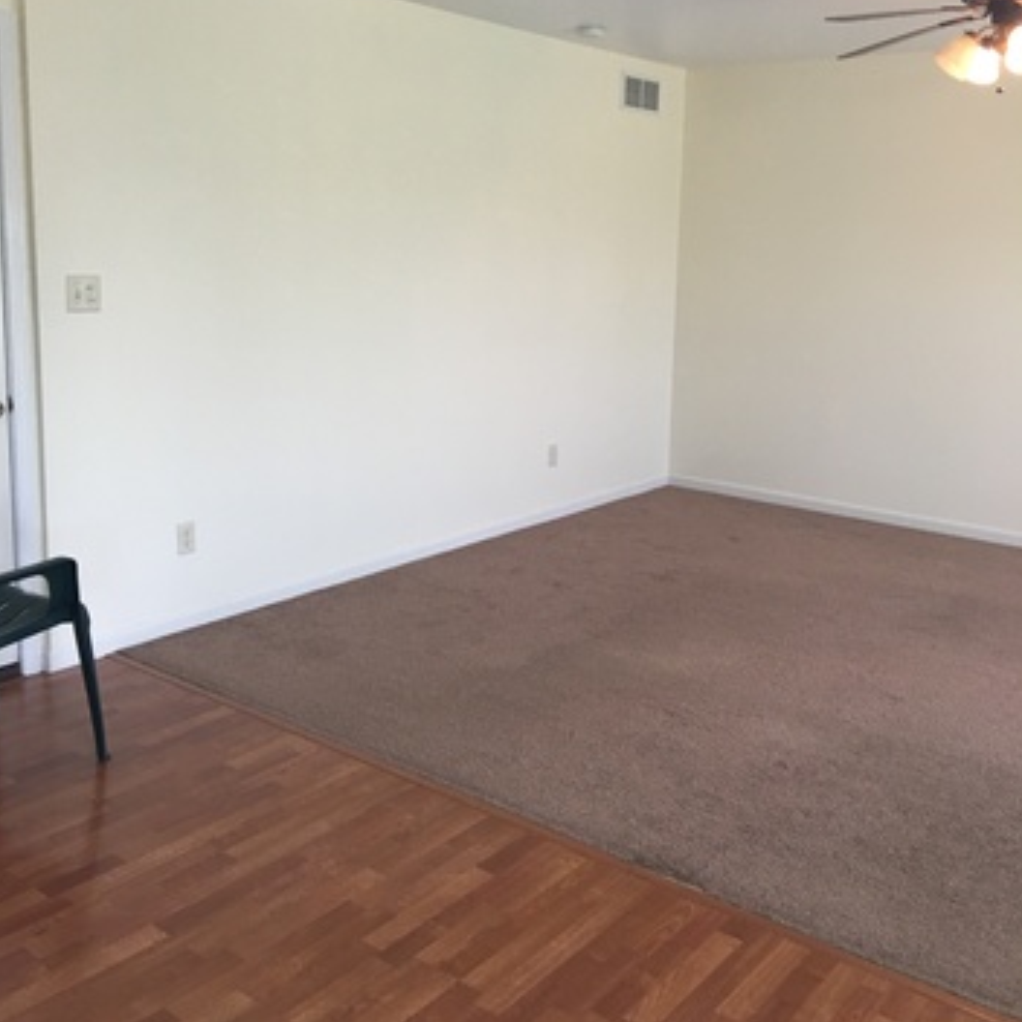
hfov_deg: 47.2
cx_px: 502
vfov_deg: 47.0
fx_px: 1169
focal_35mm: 35
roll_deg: -2.3
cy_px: 424
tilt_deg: -7.7
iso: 40
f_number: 2.2
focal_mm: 4.15
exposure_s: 1/30
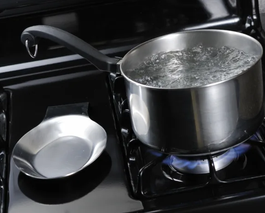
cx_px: 144
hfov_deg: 16.2
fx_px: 934
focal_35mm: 119
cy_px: 106
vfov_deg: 13.0
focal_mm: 70
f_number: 8
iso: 100
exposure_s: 1
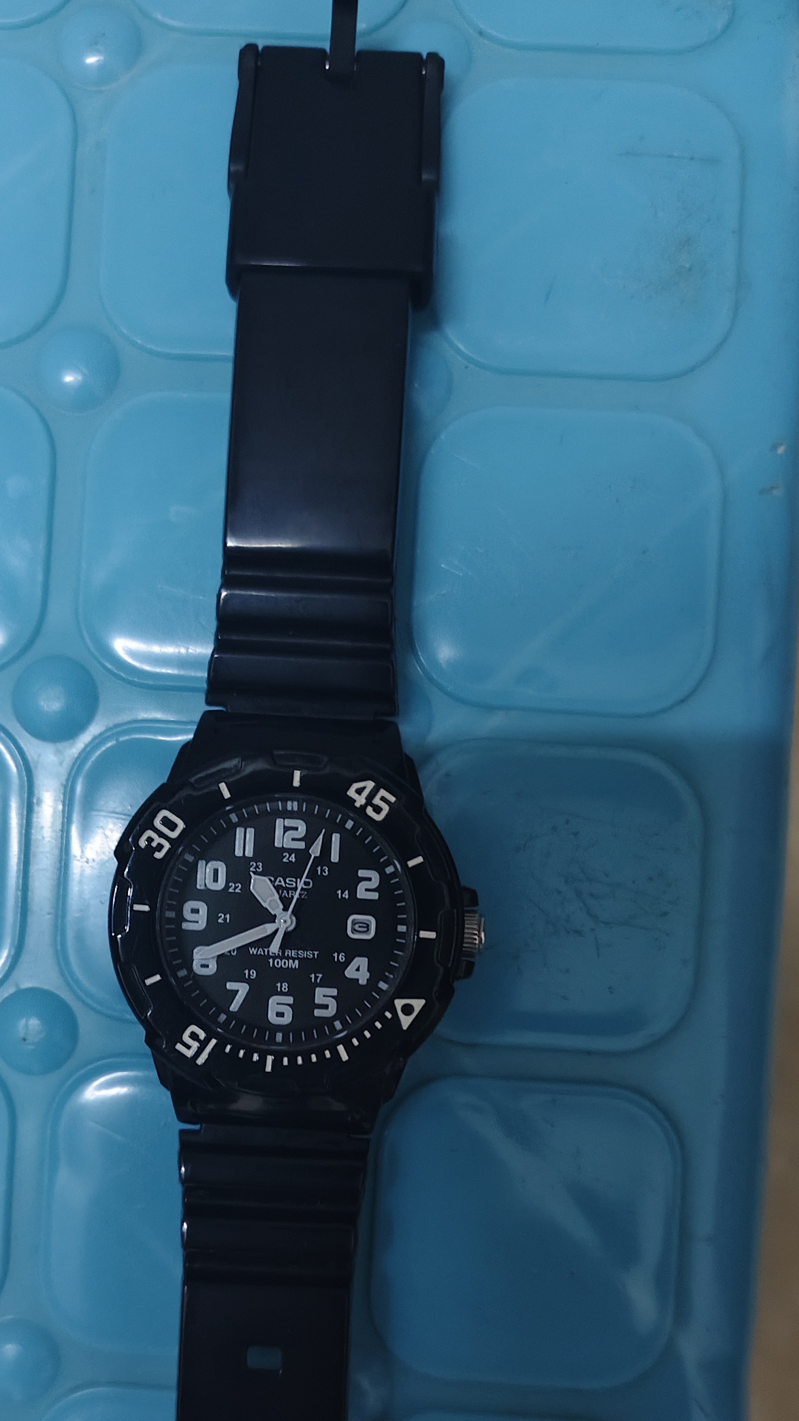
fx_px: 1281
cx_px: 336
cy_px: 925
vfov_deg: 57.0
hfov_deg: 34.6
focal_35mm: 34
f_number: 1.88
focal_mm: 5.56
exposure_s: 1/50
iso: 1485
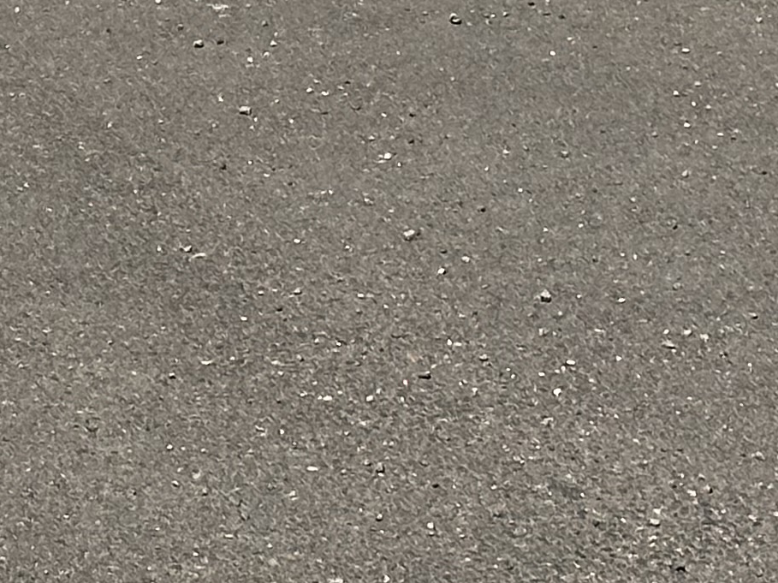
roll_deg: +1.2
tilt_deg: -5.4
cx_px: -412
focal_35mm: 213
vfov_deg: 6.7
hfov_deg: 9.0
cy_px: -669
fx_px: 4785
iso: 64
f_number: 1.78
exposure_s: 1/9804
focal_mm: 6.86
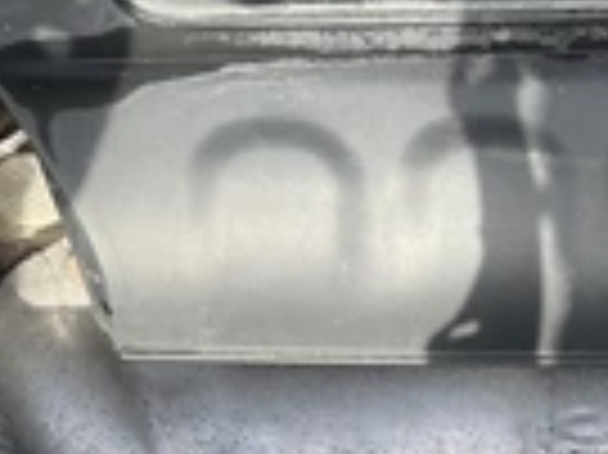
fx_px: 1509
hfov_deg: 20.5
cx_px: -221
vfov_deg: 17.0
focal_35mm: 86
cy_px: 112
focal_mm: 3
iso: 20
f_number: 1.8
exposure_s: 1/236
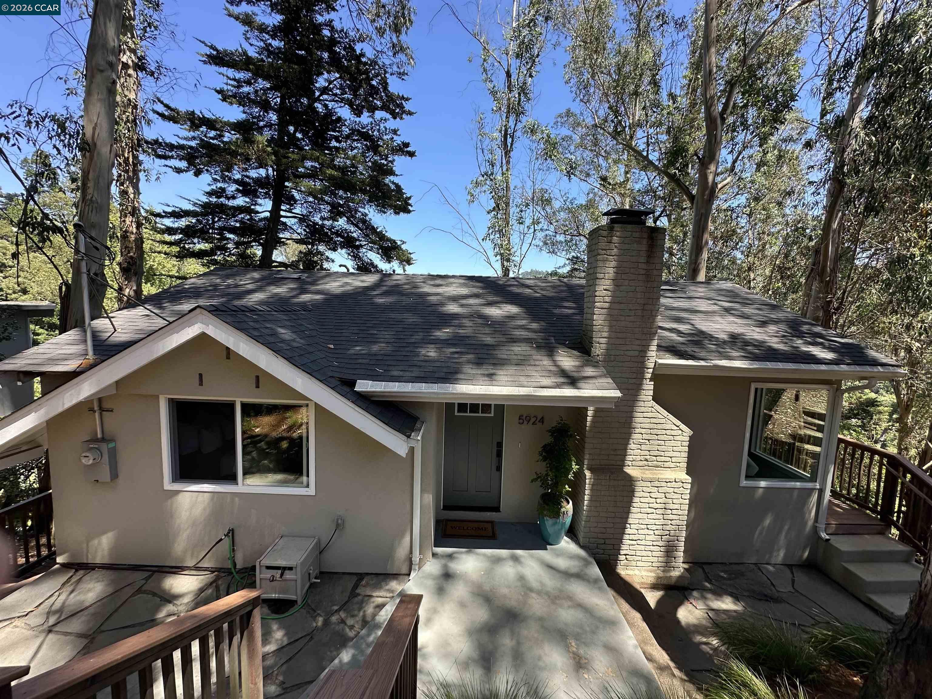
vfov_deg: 85.7
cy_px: 350
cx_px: 466
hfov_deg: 102.1
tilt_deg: -6.2
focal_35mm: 14
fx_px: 377
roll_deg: -2.5
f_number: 2.2
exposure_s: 1/272
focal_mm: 2.22
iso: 40
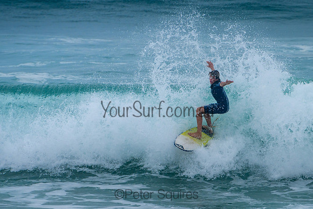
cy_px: 103
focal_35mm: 550
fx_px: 4786
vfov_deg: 2.5
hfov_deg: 3.7
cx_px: 189
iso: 500
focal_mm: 400
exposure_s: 1/2000
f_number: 9
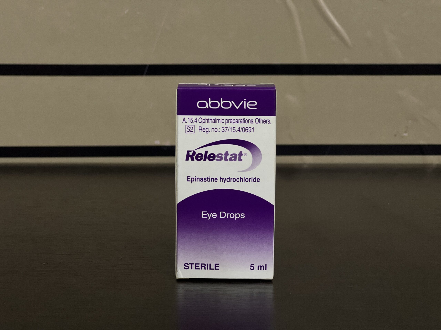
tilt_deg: -7.6
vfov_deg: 19.1
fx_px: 981
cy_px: 165
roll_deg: -0.7
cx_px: 220
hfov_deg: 25.3
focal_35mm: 77
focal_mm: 9
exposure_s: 1/40
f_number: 2.8
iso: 320
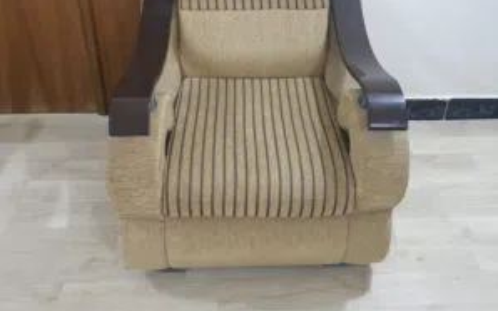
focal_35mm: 37
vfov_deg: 33.9
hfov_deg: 52.8
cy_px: 89
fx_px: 502
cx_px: 249
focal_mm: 4.3
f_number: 2.4
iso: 320
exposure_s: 1/25
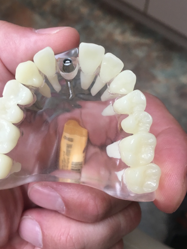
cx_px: 74
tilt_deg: -66.9
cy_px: 113
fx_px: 266
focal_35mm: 37
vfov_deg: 50.1
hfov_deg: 38.5
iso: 100
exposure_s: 1/30
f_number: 2.2
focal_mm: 4.15
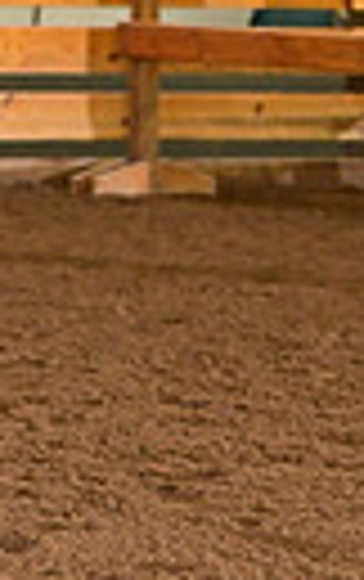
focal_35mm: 686
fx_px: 10852
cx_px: -822
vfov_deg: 3.1
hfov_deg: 1.9
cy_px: -101
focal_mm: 150
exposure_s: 1/200
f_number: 5.6
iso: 2500
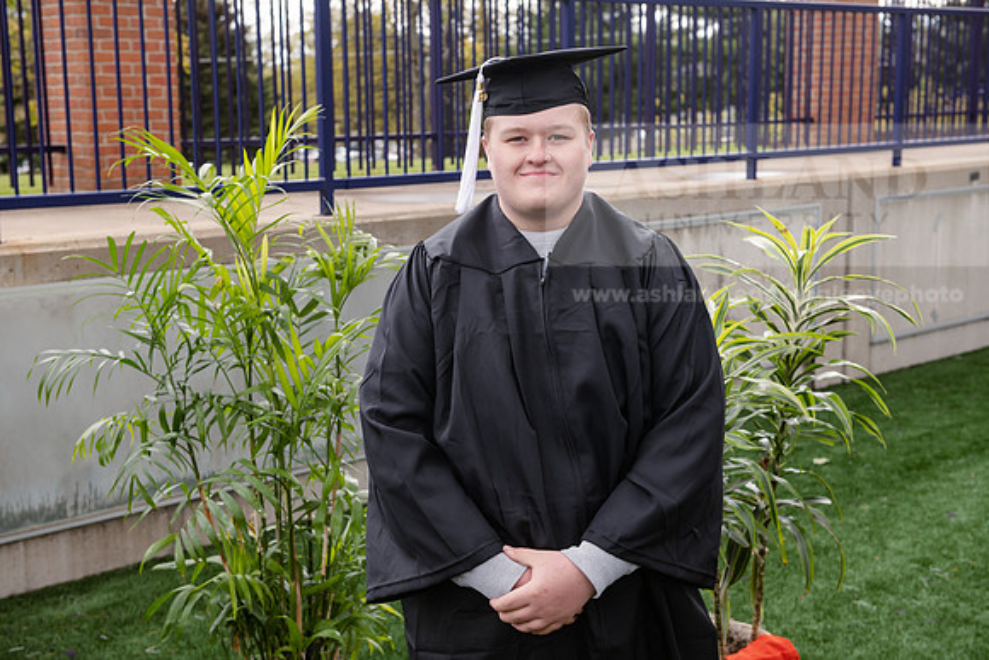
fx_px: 1511
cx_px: 494
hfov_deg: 36.2
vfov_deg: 24.6
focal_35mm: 55
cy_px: 330
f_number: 5.6
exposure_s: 1/200
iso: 320
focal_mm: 55
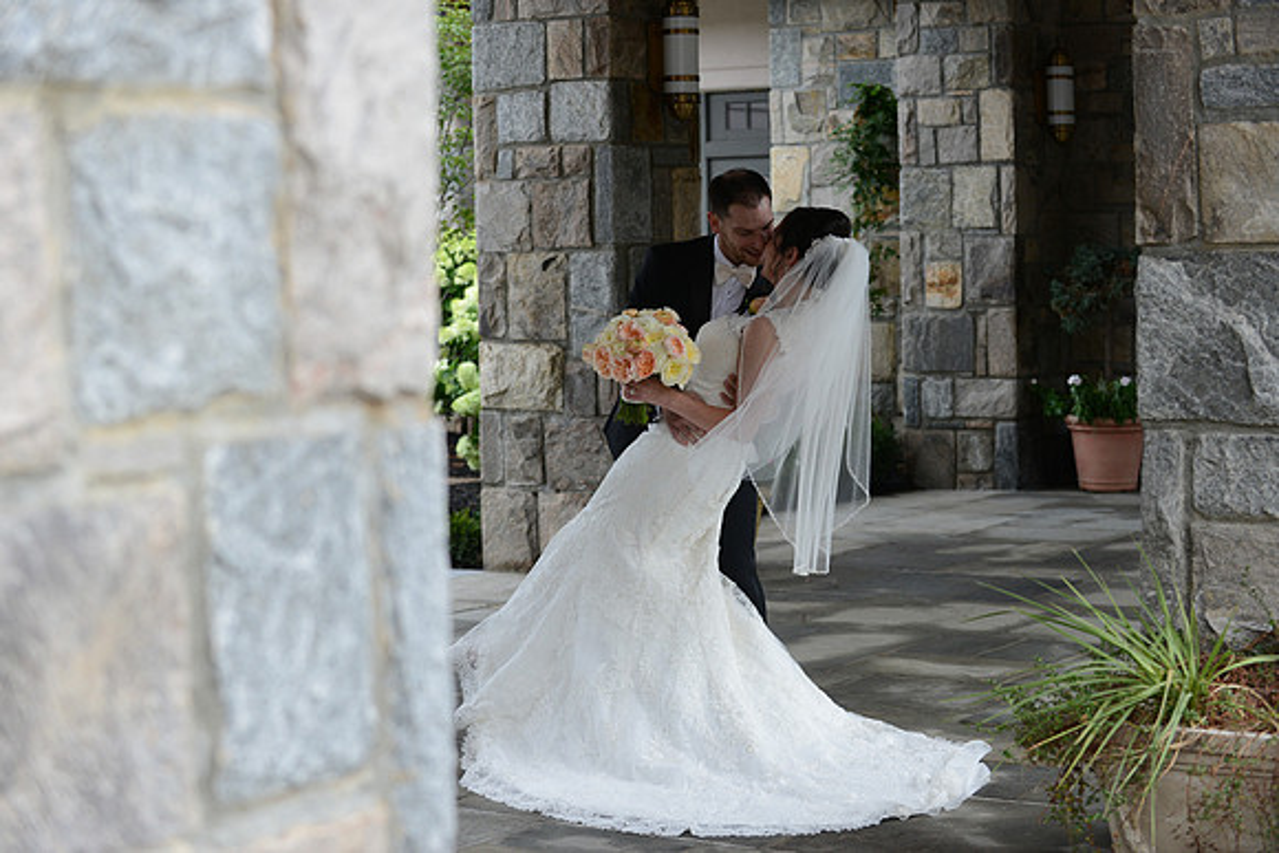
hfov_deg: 28.8
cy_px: 426
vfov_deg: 19.5
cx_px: 640
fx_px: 2487
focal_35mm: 70
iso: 500
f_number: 5
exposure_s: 1/500
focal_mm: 70
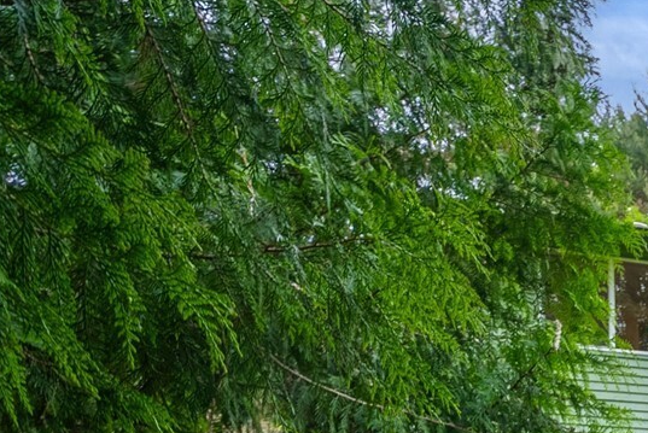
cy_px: 466
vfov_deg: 29.7
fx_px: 739
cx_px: 993
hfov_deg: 28.3
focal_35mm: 41
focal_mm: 13
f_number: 7.1
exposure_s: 1/30
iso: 160
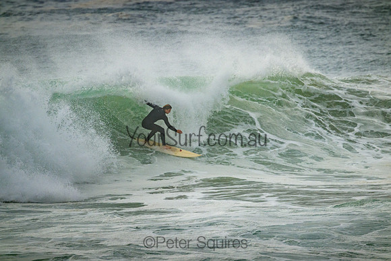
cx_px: 196
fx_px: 8691
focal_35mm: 800
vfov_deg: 1.7
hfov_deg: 2.6
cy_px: 130
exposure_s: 1/2500
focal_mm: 800
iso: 1250
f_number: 11
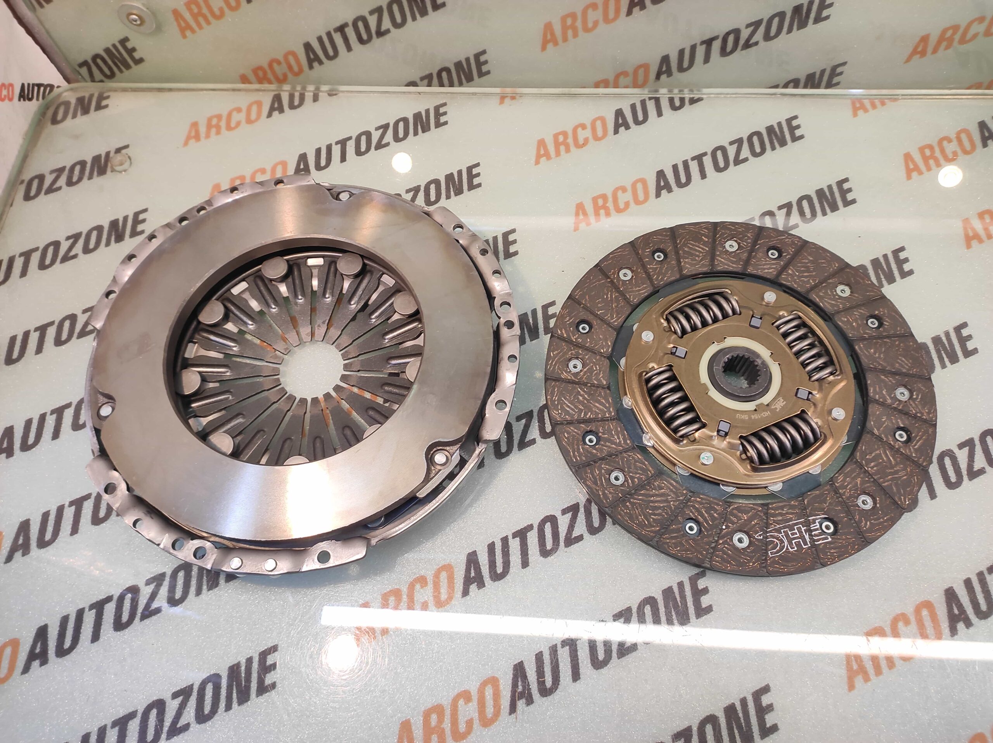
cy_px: 372
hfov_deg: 91.1
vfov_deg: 74.7
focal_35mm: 17
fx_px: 487
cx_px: 496
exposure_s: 1/33
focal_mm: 4.74
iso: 176
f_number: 1.79
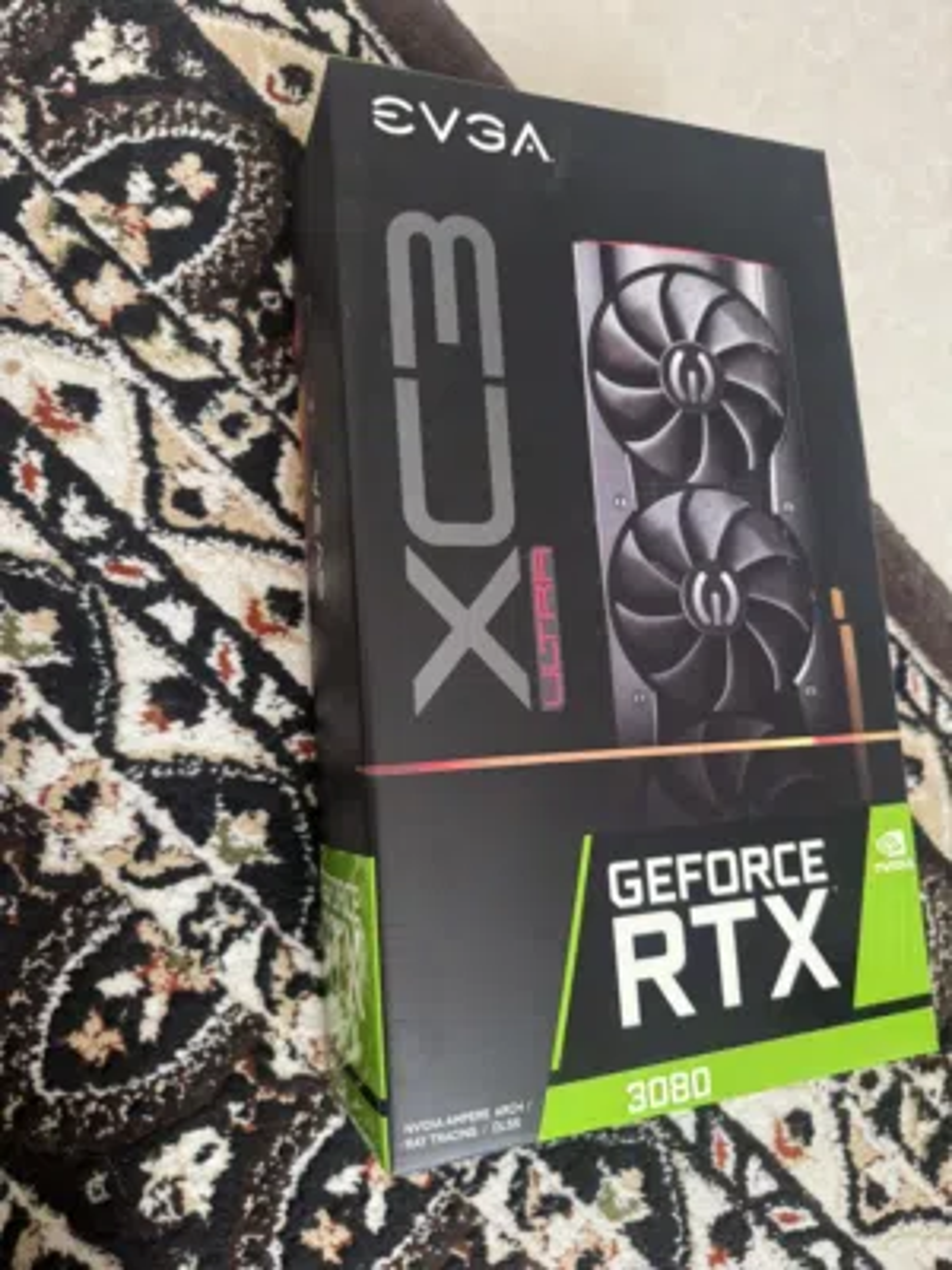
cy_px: 635
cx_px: 476
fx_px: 880
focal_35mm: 24
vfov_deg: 71.6
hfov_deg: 56.8
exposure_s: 1/60
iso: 320
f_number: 1.78
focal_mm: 6.76
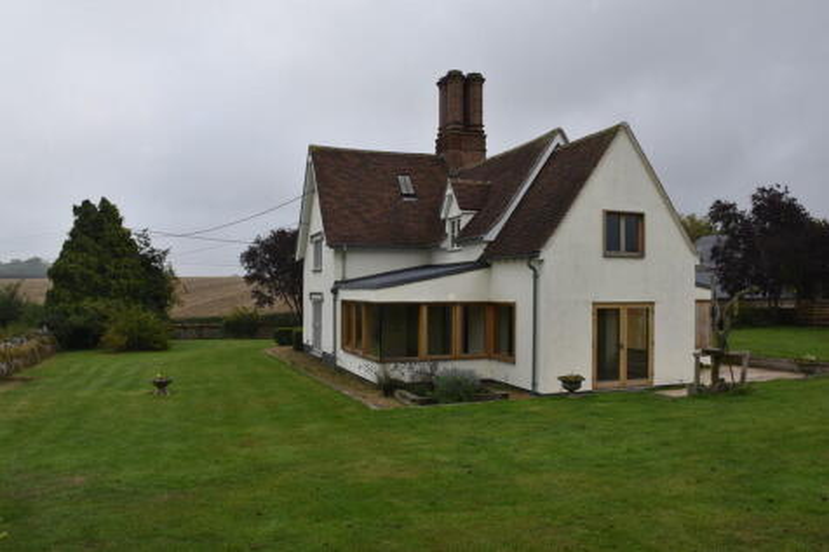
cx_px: 414
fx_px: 622
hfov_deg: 67.4
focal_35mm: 27
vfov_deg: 47.9
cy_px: 276
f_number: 9
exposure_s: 1/200
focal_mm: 18
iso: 100
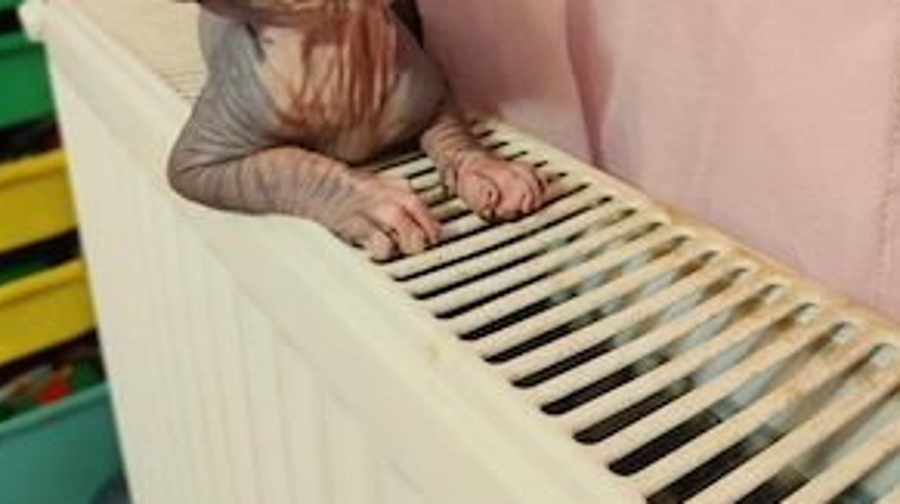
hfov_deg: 55.3
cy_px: 74
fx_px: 858
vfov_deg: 31.5
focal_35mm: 36
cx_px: 442
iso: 755
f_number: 1.7
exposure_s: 1/25
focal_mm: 5.24
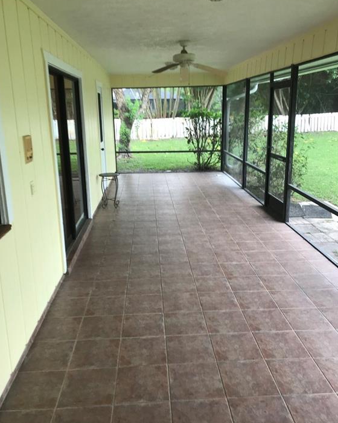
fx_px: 375
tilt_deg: -10.8
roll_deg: +1.9
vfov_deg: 58.8
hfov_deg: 48.5
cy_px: 204
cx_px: 169
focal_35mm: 30
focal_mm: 3.99
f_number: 1.8
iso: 32
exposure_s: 1/120
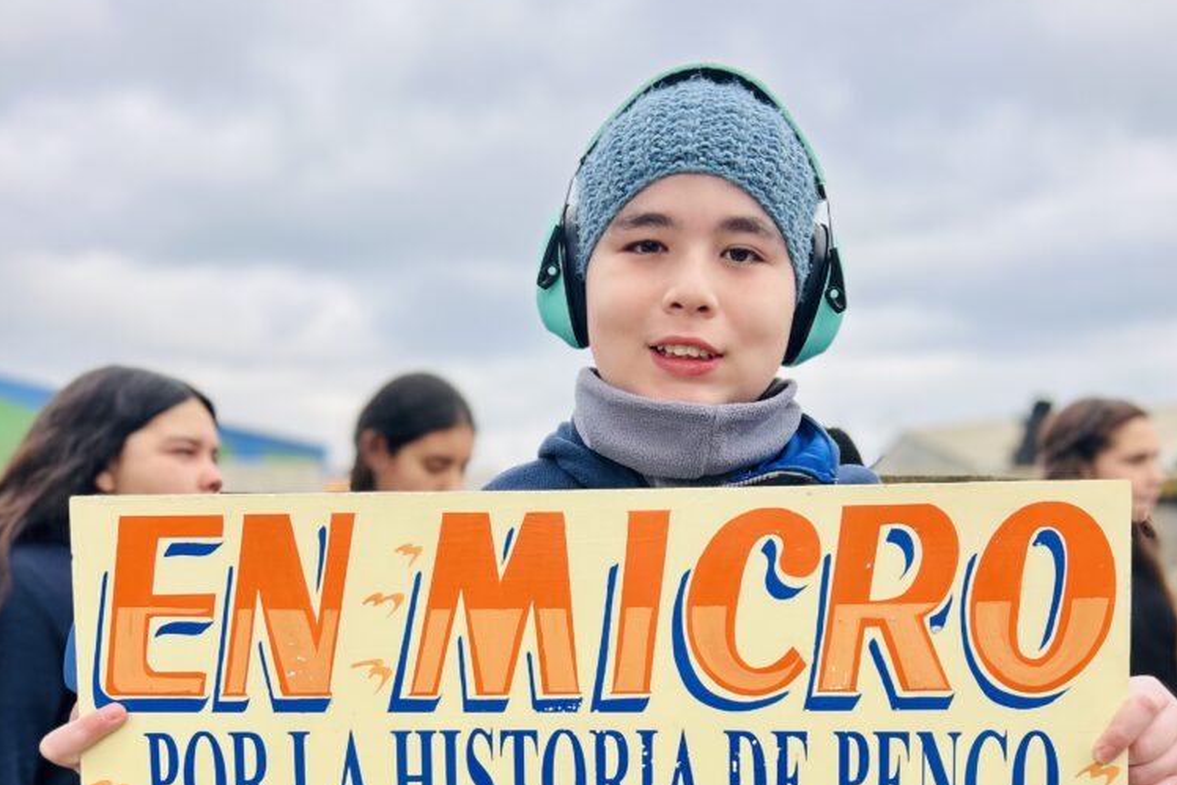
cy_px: 632
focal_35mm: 37
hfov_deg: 51.9
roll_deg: -1.7
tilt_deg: -5.0
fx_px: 1210
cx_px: 600
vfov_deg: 34.8
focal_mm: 5.7
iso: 50
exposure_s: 1/458
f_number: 1.5
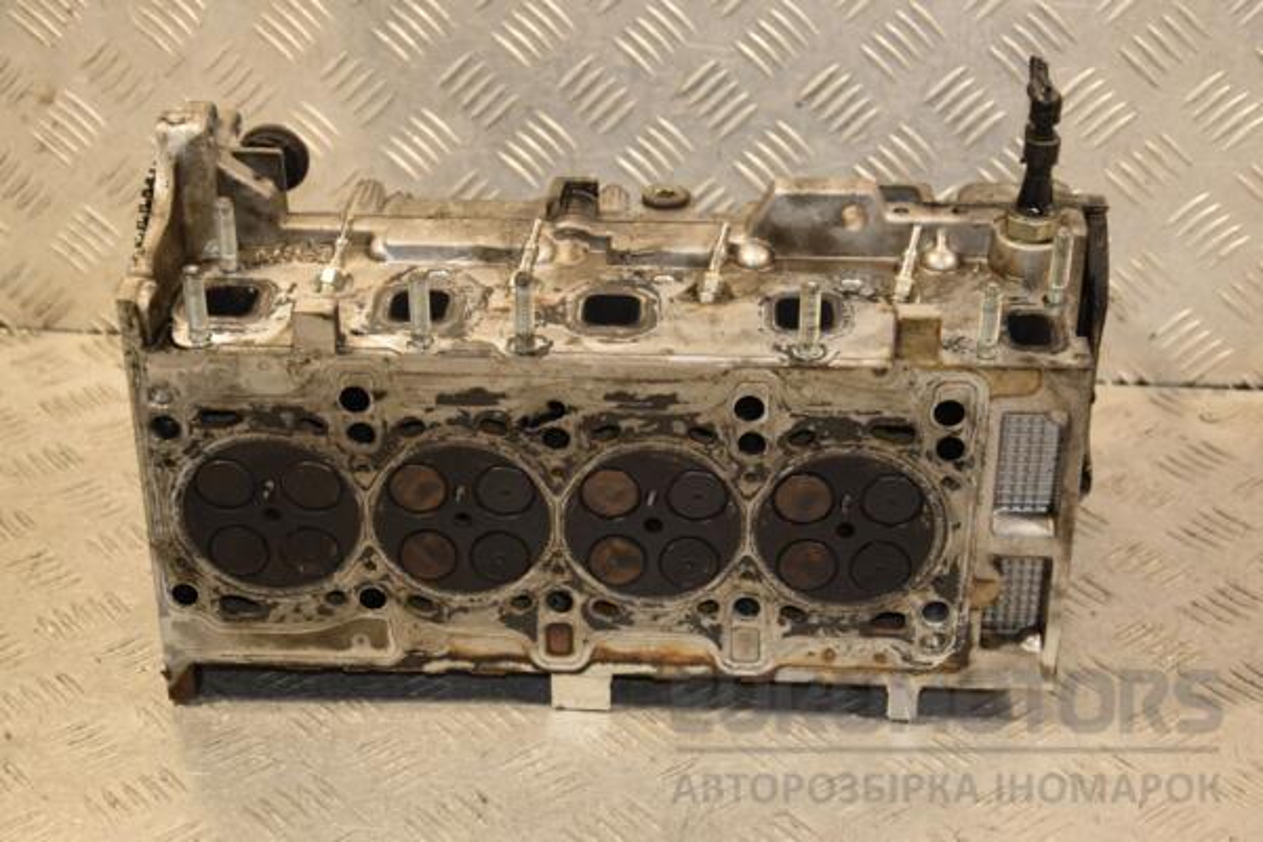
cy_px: 421
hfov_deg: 29.9
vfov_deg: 20.2
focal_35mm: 68
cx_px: 632
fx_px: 2368
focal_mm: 45
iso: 800
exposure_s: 1/160
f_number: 4.8
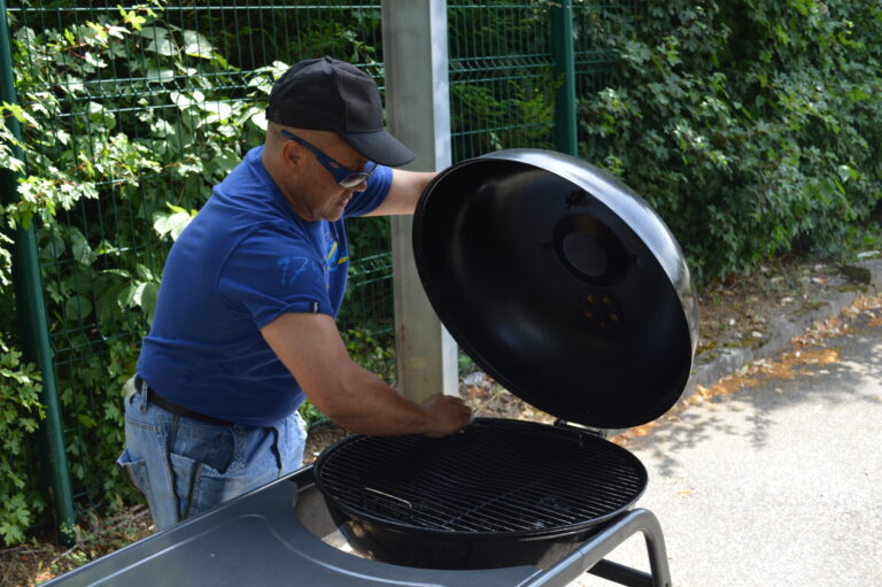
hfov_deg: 46.4
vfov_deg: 31.9
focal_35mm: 42
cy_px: 294
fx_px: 1028
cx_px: 441
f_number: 5.6
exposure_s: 1/125
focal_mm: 28
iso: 160
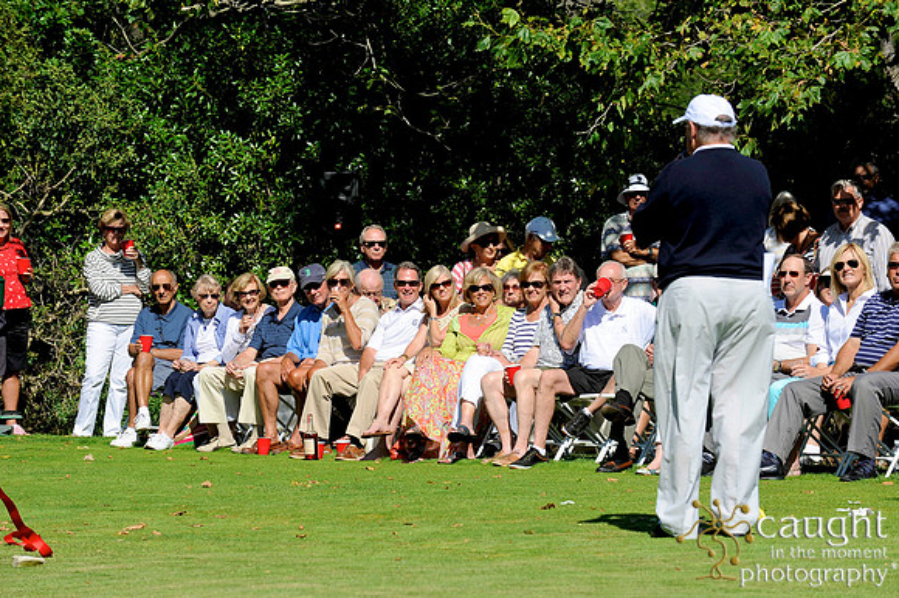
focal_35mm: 200
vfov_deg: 6.9
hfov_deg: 10.3
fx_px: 4991
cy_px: 299
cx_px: 450
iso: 200
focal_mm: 200
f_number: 11
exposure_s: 1/320
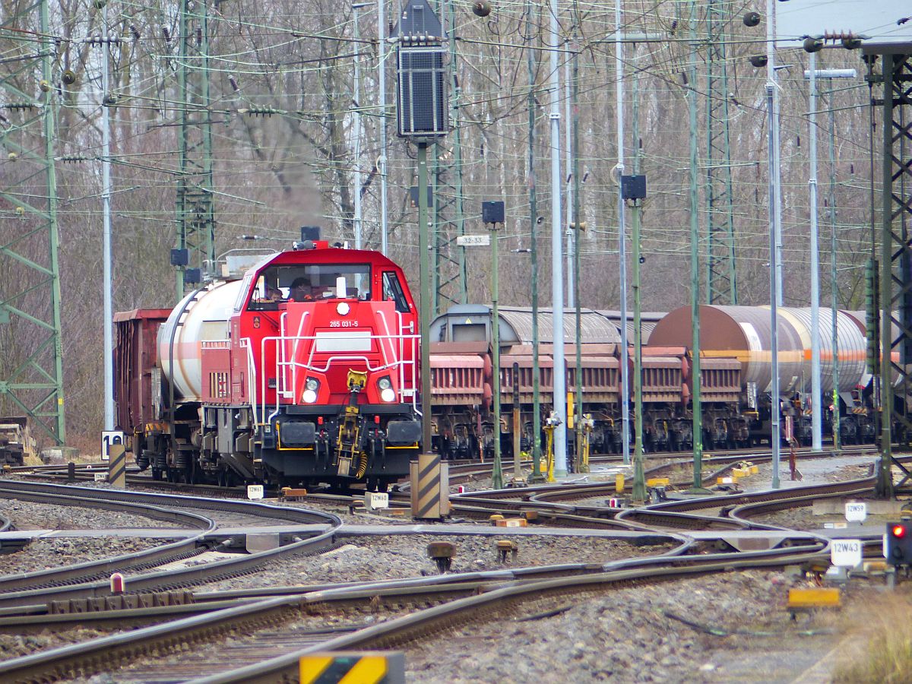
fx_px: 15808
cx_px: 456
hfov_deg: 3.3
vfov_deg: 2.5
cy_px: 342
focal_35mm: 600
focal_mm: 108
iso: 125
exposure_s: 1/125
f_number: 2.8
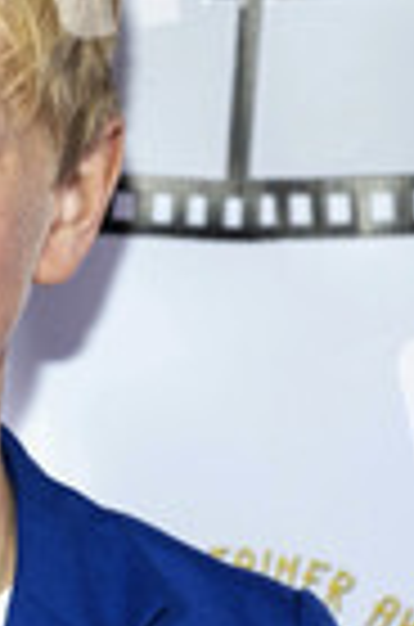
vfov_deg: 7.1
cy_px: 608
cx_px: -140
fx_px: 4993
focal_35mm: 288
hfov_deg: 4.7
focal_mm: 100
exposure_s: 1/200
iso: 800
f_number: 5.6
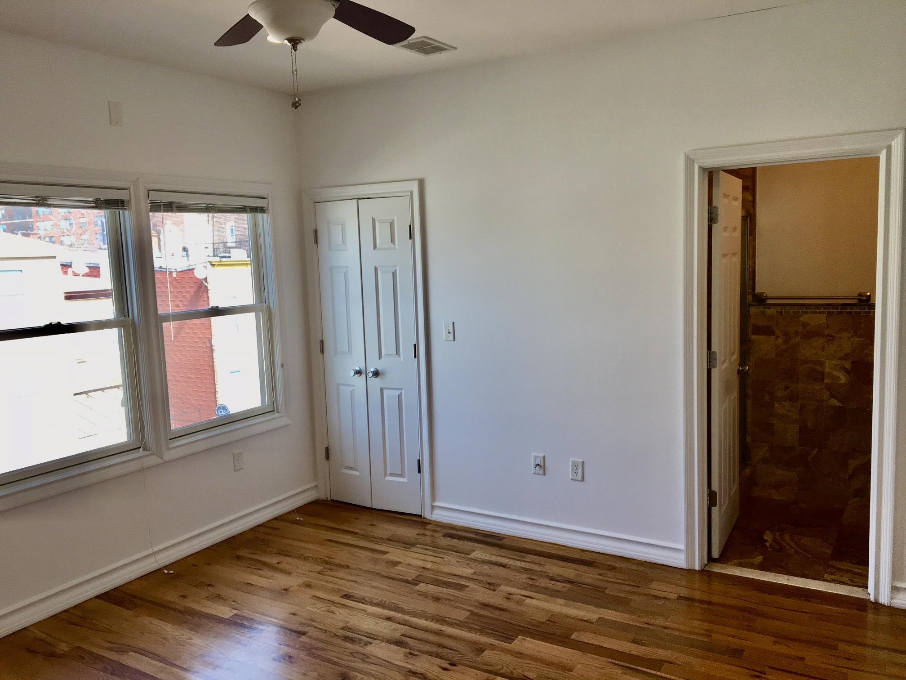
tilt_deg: -5.6
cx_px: 453
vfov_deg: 48.2
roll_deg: +2.8
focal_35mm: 29
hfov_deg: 61.7
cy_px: 340
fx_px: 759
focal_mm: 4.15
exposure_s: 1/120
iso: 40
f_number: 2.2
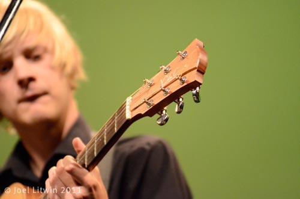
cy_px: 100
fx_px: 2494
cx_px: 150
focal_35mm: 300
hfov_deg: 6.9
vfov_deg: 4.6
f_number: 2.8
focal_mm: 200
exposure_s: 1/400
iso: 6400
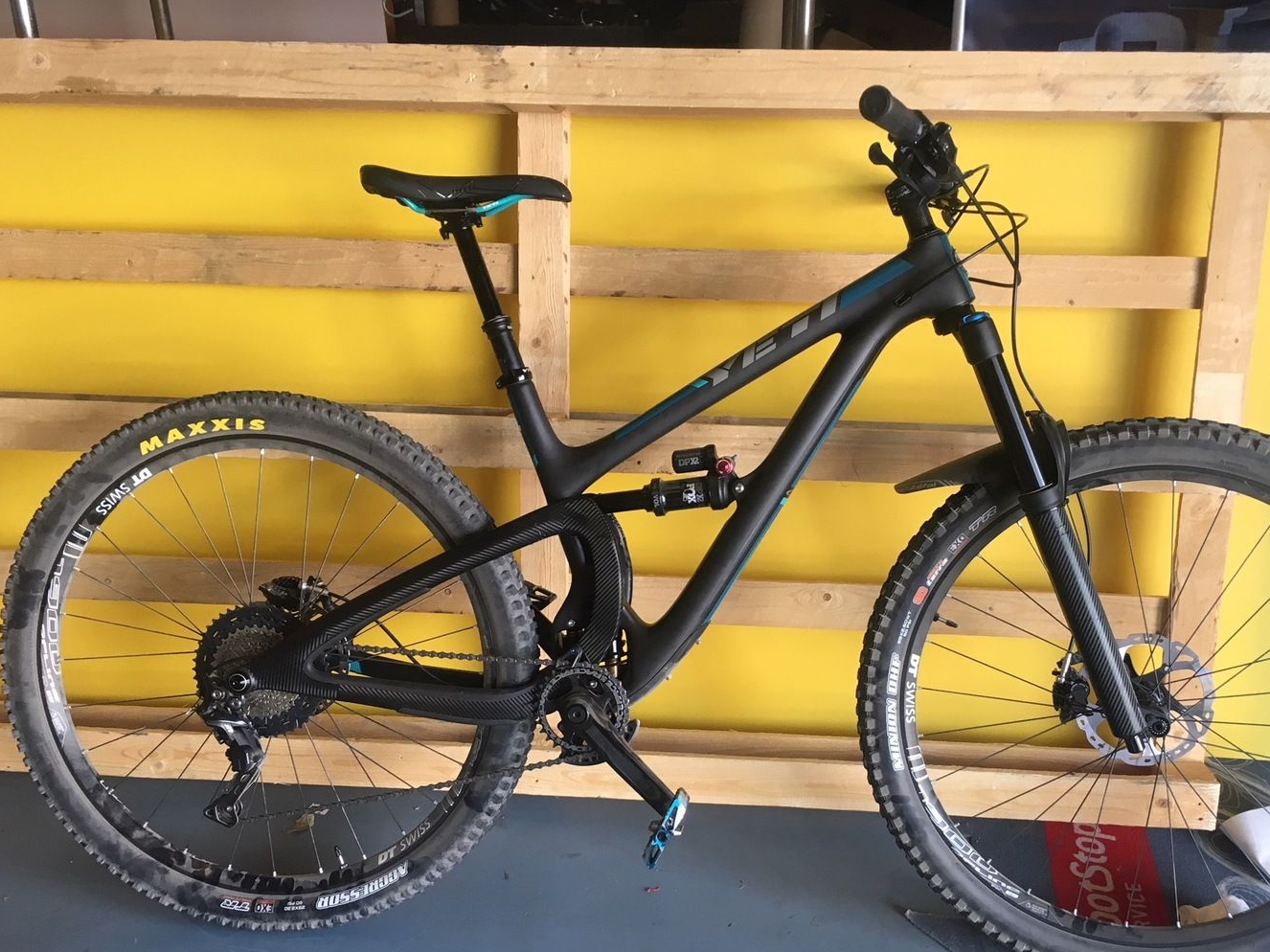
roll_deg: +0.8
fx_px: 1284
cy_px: 566
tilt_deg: -29.7
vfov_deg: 40.5
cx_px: 725
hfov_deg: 52.5
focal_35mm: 35
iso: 32
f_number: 2.2
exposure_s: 1/33
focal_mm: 4.15
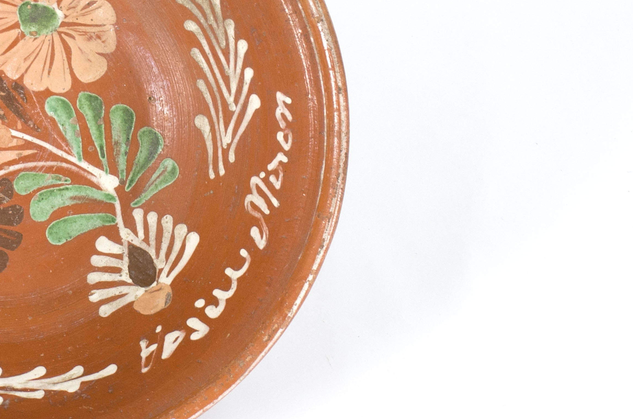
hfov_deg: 14.1
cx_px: 6
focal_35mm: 144
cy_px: 120
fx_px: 2528
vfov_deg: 9.5
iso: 400
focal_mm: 45
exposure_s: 1/160
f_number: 11
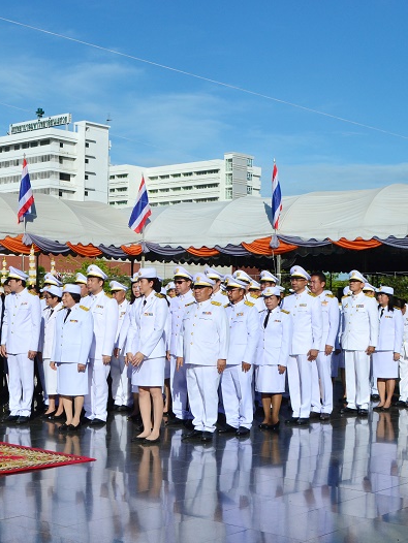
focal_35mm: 57
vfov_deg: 33.8
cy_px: 273
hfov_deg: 25.4
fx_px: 895
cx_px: 111
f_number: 13
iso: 400
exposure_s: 1/640
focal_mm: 26
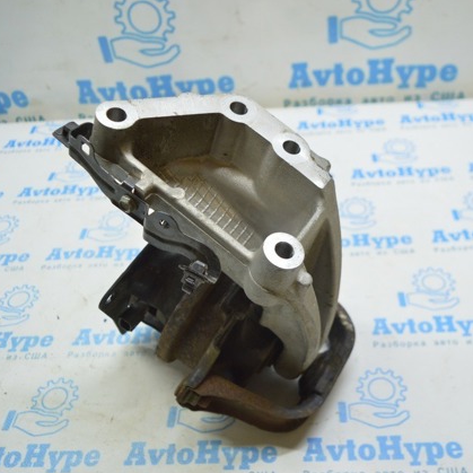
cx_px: 261
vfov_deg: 47.2
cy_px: 235
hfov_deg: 47.1
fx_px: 541
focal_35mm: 35
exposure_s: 1/60
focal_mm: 18
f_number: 3.5
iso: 400
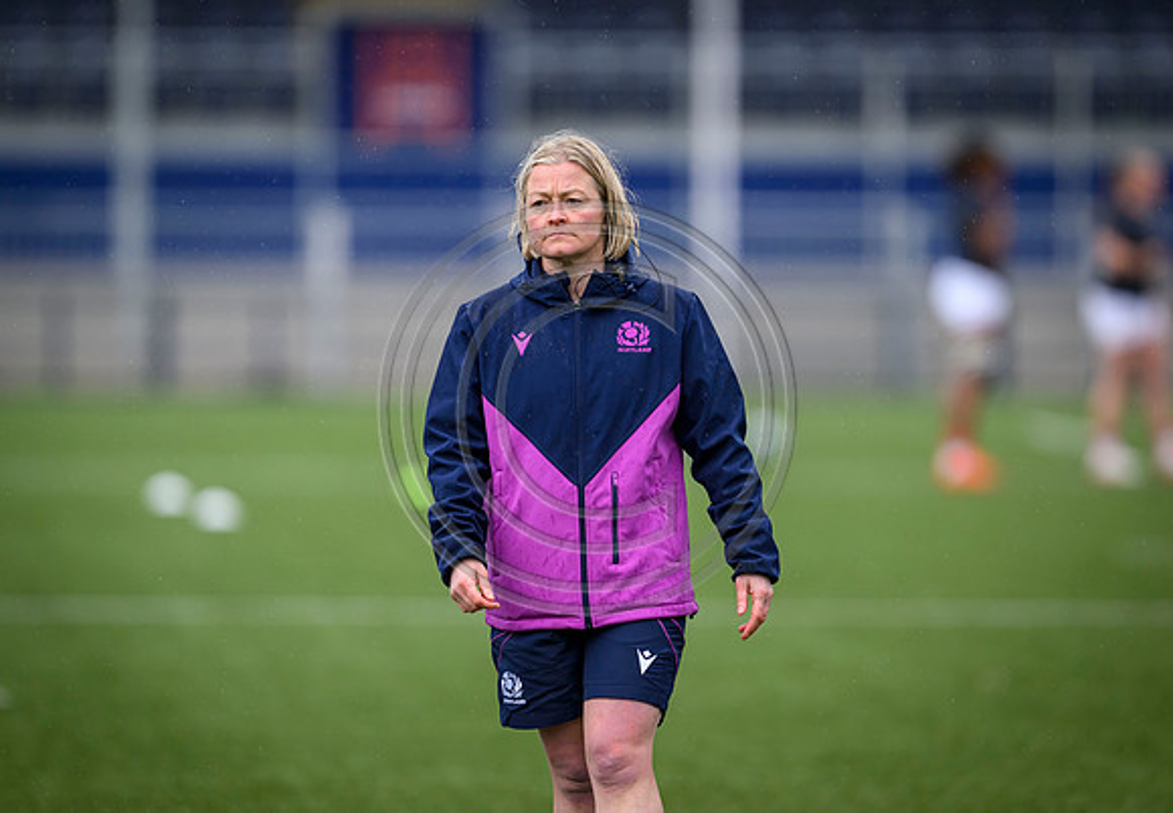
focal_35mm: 513
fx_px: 16924
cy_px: 418
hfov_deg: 4.0
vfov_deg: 2.8
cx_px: 654
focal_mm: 400
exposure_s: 1/2500
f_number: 2.8
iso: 500
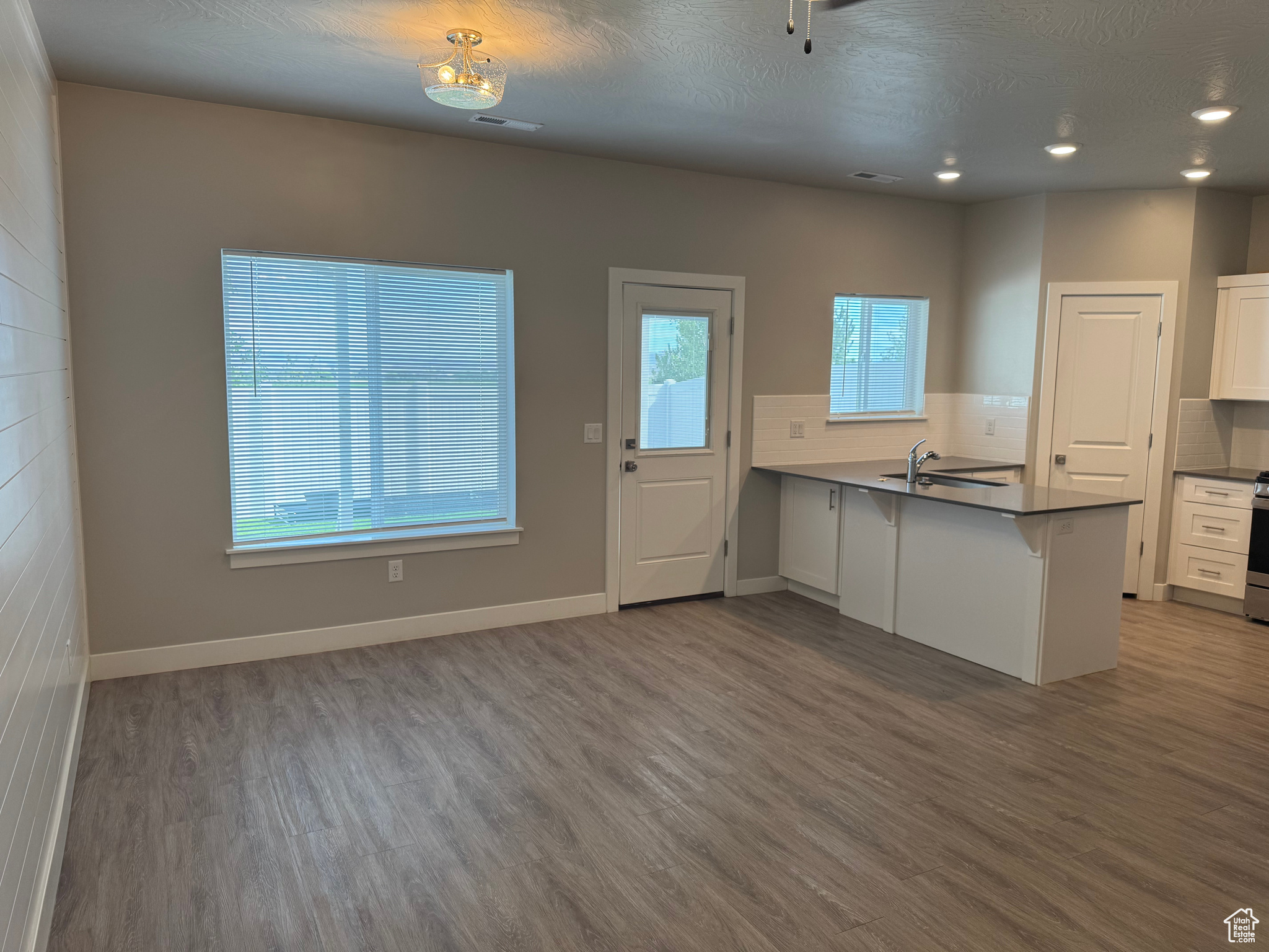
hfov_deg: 71.6
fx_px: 880
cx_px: 634
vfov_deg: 56.8
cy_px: 476
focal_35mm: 24
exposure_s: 1/162
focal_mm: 6.76
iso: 80
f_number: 1.78
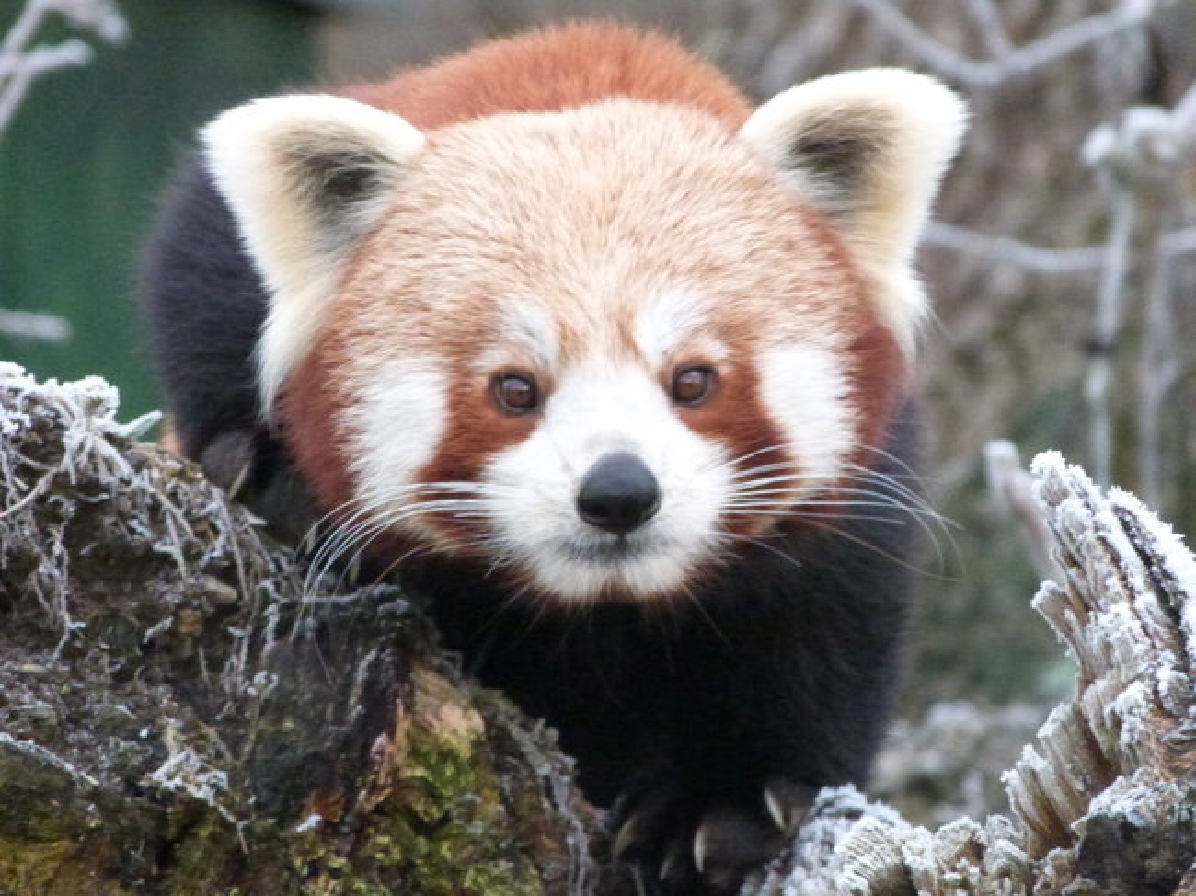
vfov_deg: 2.5
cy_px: 448
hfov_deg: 3.3
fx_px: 20723
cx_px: 598
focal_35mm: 600
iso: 1600
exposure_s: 1/125
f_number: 5.2
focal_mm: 108
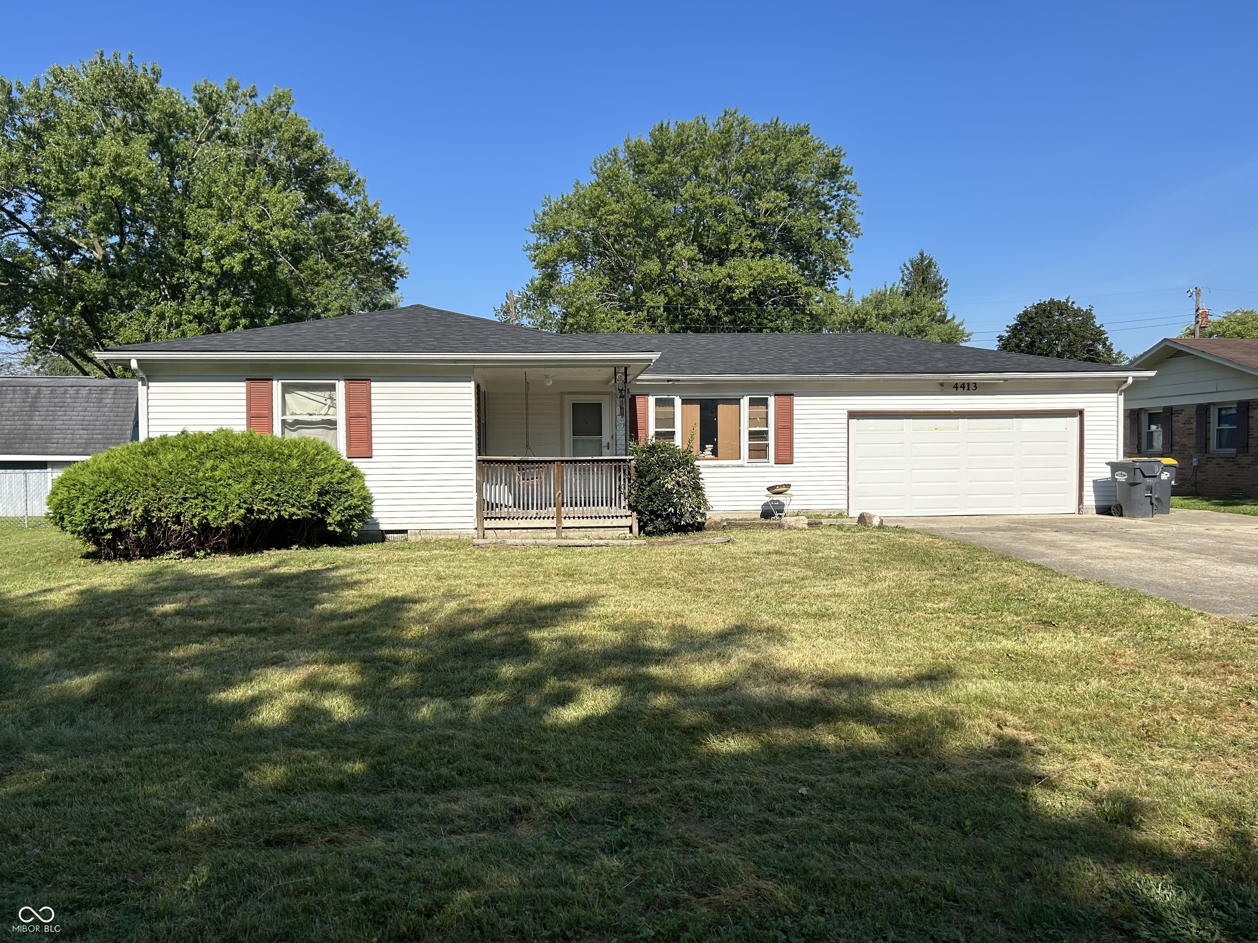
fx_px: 945
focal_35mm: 26
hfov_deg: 67.3
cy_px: 472
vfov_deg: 53.1
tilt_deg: -1.6
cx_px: 629
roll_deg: +1.1
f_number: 1.5
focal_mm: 5.7
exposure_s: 1/4115
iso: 50
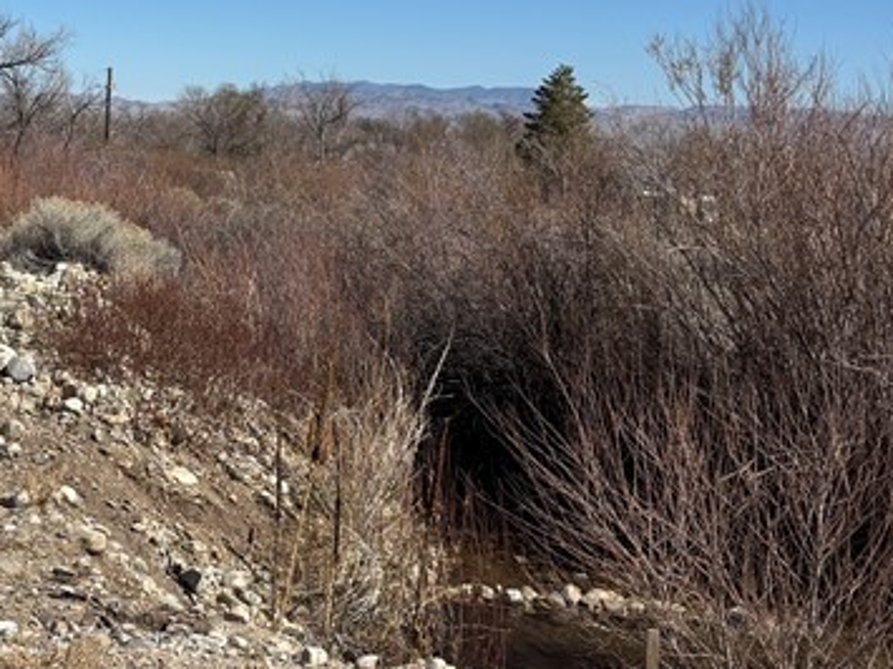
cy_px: 294
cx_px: 18
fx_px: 1934
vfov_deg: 19.6
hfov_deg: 24.9
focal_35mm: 75
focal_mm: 5.96
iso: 50
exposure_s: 1/5952
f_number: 1.6
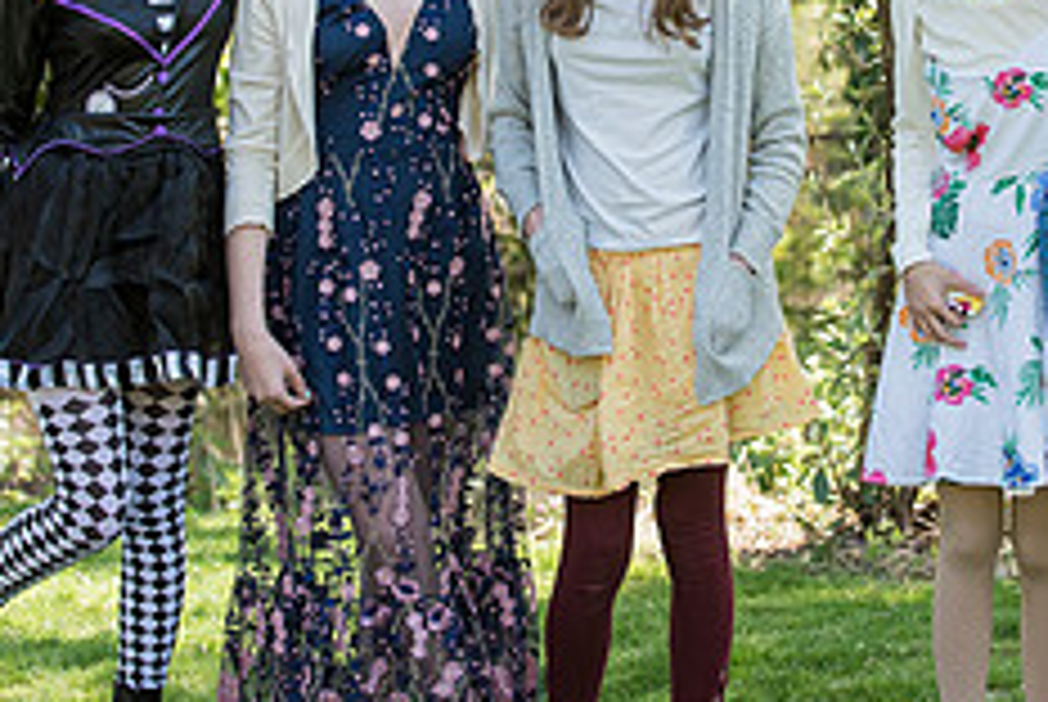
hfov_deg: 11.8
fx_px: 5072
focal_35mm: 174
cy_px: 88
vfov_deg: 7.9
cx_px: 576
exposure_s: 1/1000
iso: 800
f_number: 4
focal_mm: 70
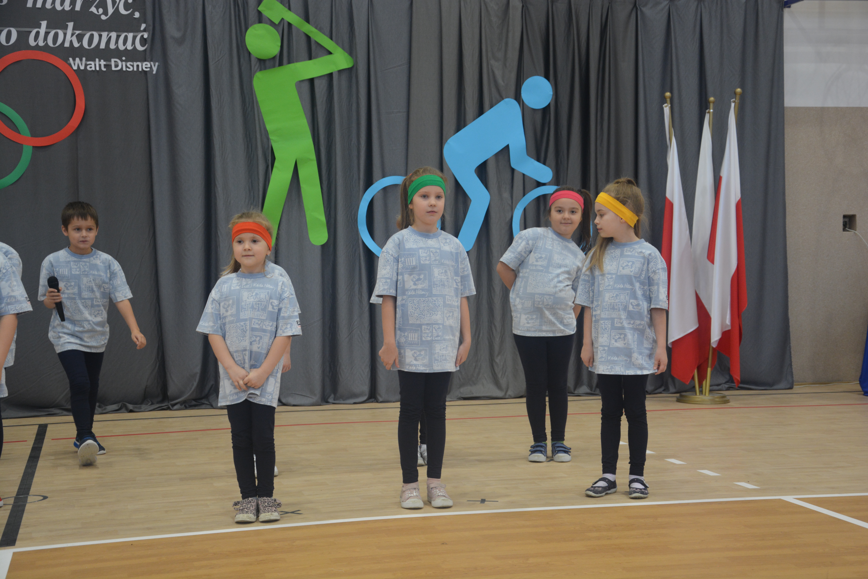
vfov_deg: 25.8
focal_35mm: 52
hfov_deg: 37.9
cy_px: 290
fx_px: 1266
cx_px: 434
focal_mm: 35
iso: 720
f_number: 4.5
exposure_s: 1/60
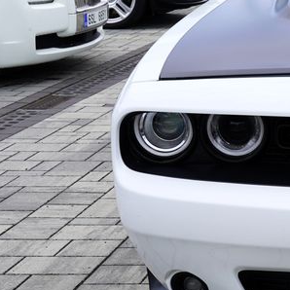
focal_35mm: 113
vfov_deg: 15.4
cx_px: 472
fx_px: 1071
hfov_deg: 14.1
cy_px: 109
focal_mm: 33
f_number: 9
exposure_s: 1/125
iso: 100
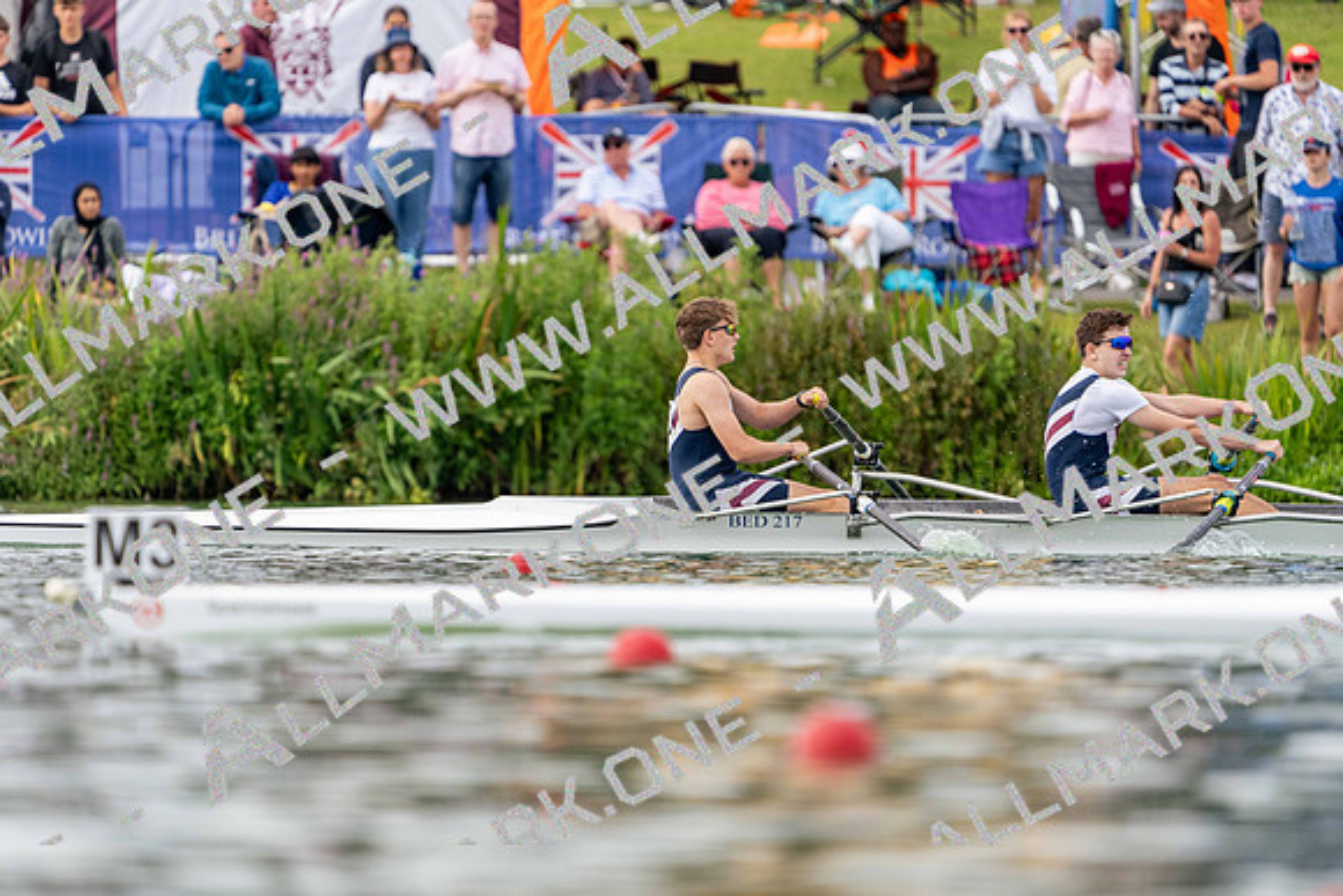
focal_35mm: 600
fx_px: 22388
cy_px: 448
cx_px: 672
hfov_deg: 3.4
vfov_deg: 2.3
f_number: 6.3
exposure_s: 1/1600
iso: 640
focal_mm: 600
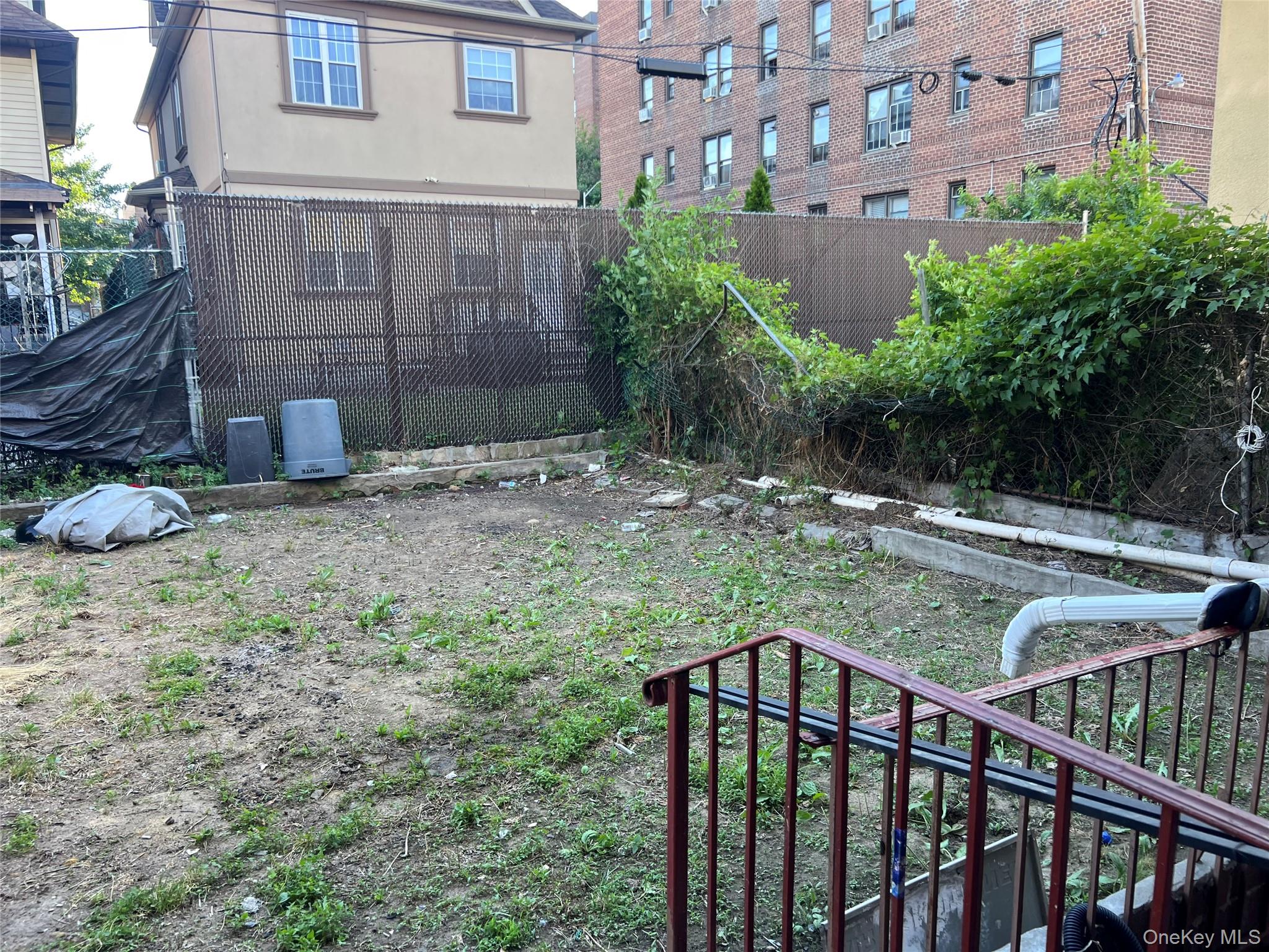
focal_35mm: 26
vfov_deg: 53.1
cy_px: 476
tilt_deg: -10.1
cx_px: 634
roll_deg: +1.2
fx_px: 953
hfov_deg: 67.3
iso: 40
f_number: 1.5
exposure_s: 1/121
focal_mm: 5.7
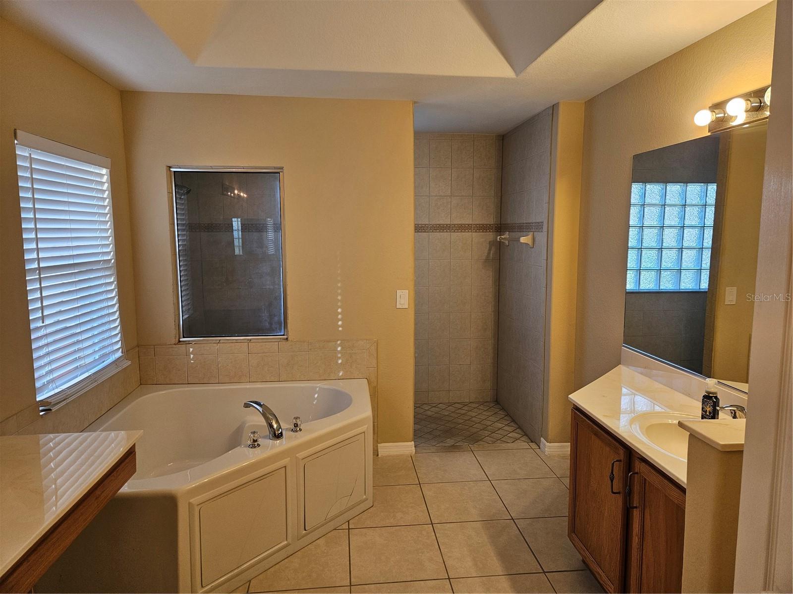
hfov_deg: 73.9
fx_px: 527
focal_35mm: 23
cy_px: 297
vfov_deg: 58.9
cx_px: 396
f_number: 1.8
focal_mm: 5.4
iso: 100
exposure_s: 1/120
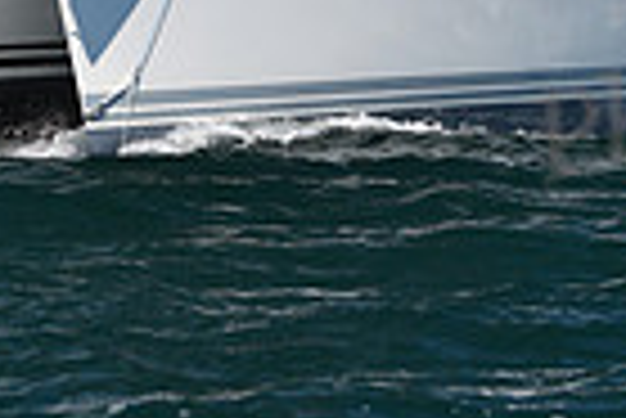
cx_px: 306
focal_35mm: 375
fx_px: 6528
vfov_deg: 3.7
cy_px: -106
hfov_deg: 5.5
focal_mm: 90
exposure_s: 1/800
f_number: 5
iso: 250
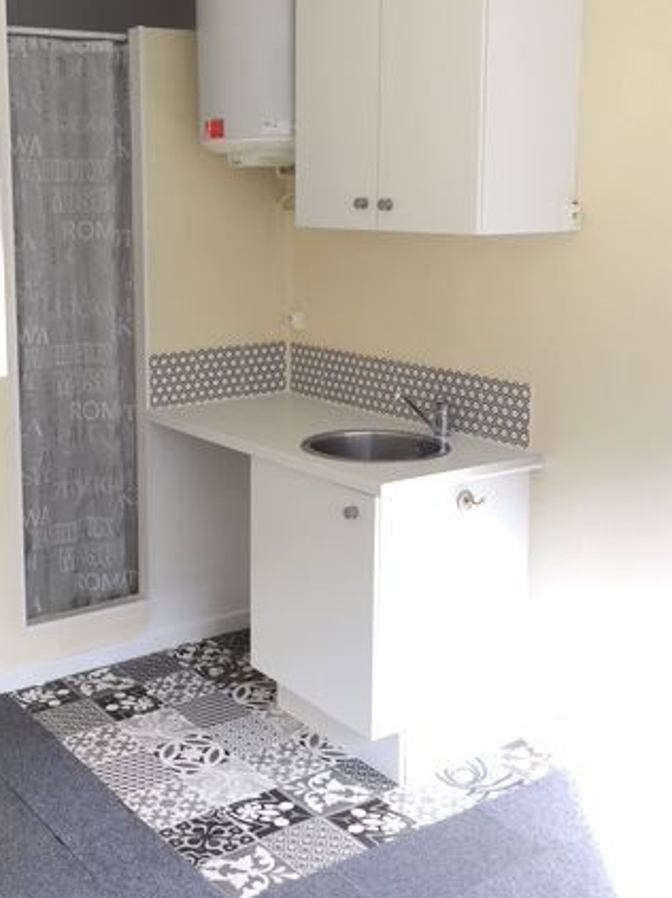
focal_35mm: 44
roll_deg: +1.0
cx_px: 225
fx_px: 1140
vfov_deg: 42.7
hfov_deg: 32.6
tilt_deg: -8.5
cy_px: 349
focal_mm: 4.15
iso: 50
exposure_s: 1/100
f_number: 2.2
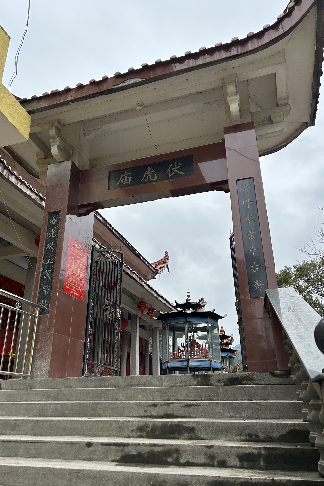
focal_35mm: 28
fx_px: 378
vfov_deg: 65.5
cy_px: 236
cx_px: 151
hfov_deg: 46.4
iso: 50
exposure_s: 1/1135
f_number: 1.5
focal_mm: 5.7
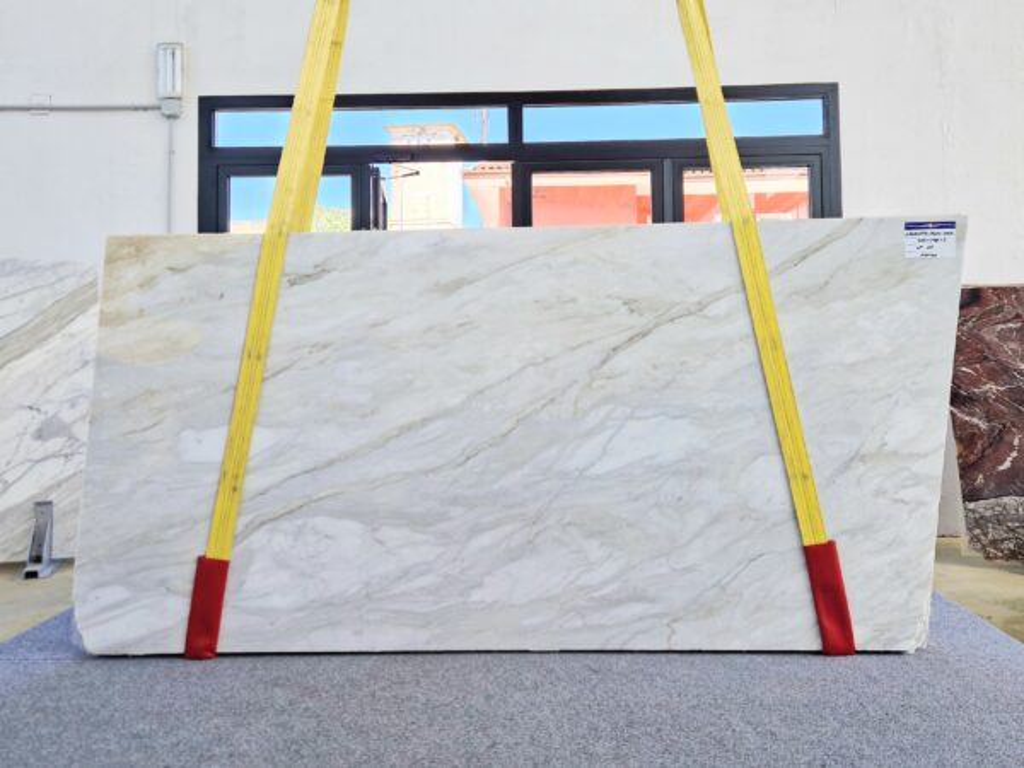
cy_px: 384
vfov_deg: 58.9
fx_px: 680
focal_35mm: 23
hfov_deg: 73.9
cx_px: 512
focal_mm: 5.4
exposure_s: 1/182
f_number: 1.8
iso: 50
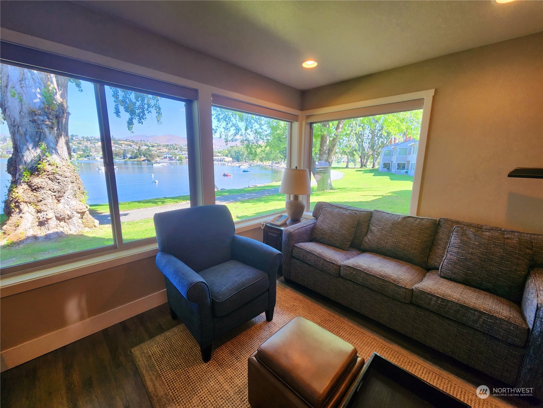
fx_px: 204
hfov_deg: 106.2
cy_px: 204
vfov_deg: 89.9
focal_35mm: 13
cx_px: 272
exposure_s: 1/60.2
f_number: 2.2
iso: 50
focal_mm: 2.2
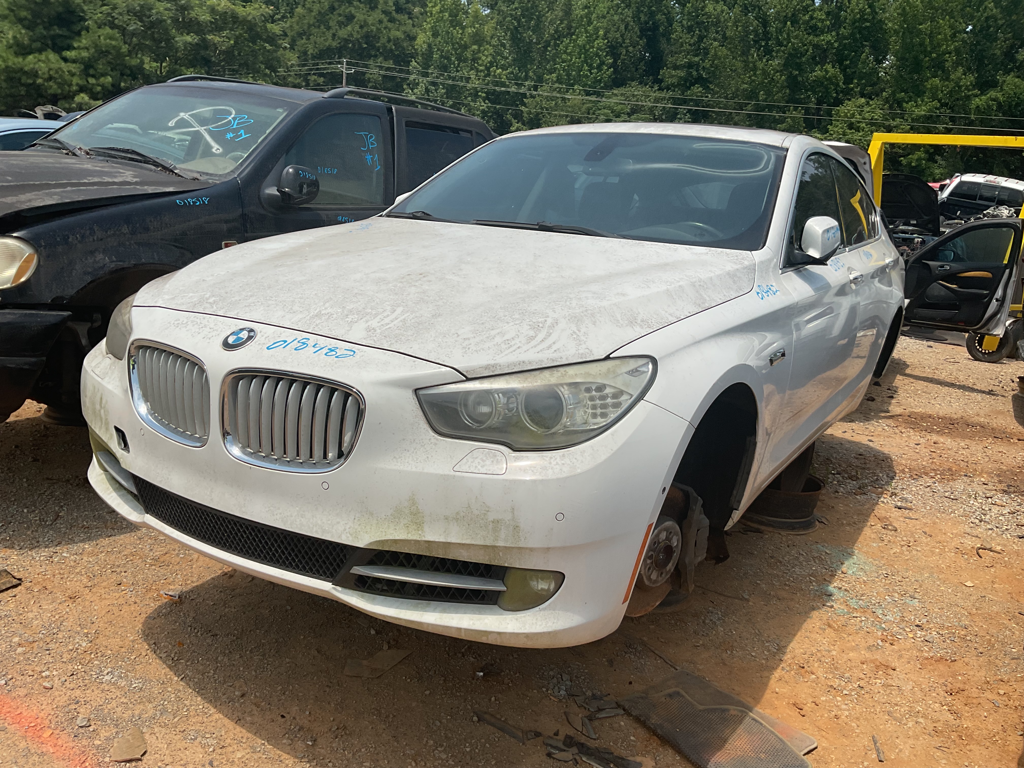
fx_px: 858
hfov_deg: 61.7
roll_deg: -4.0
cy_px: 384
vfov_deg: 48.2
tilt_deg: -11.5
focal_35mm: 29
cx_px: 512
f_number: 1.8
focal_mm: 3
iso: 16
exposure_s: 1/3534
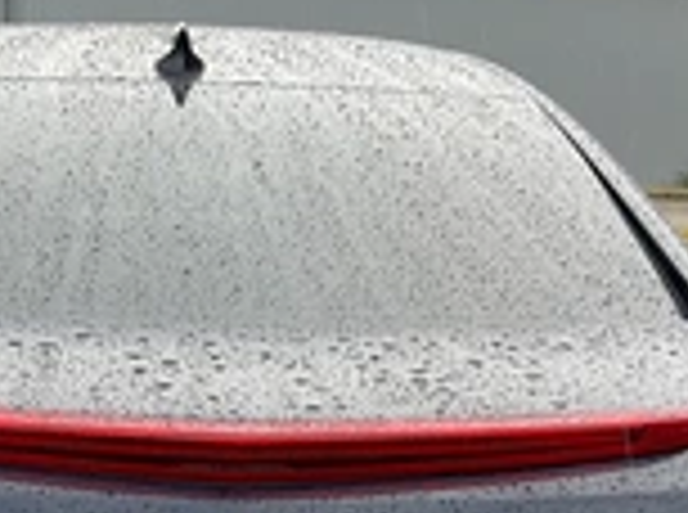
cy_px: 644
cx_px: 153
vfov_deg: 18.2
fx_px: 1507
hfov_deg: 25.3
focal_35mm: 76
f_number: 1.8
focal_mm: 3
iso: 20
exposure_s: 1/171
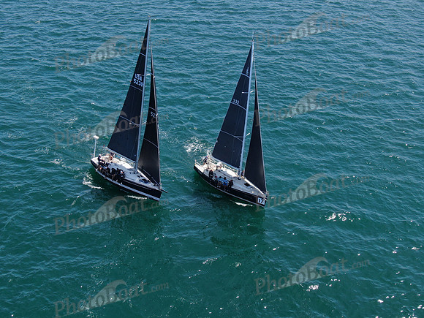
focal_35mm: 48
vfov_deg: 30.3
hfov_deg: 39.7
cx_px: 212
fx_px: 588
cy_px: 159
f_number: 3.8
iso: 100
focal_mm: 8.6
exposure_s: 1/500
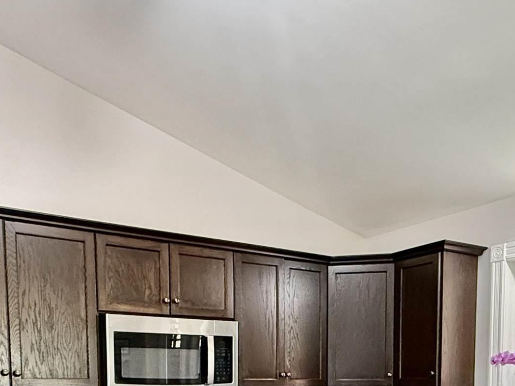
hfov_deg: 45.8
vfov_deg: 30.7
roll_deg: +0.1
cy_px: 443
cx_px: 270
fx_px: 610
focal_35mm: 41
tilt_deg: -5.5
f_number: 2.2
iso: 400
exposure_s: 1/120
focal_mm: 2.22
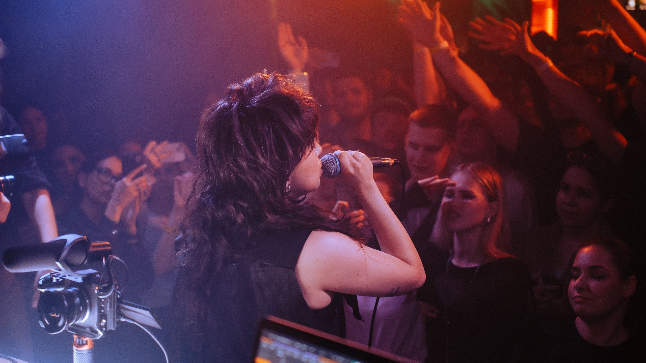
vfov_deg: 23.5
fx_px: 875
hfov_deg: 40.5
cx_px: 286
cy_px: 164
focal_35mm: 51
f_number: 1.7
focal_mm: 25
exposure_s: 1/160
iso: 800
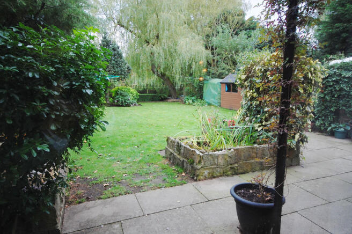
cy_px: 117
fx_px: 234
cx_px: 176
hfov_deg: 73.8
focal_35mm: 24
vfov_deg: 53.0
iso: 200
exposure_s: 1/100
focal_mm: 16
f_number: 5.3
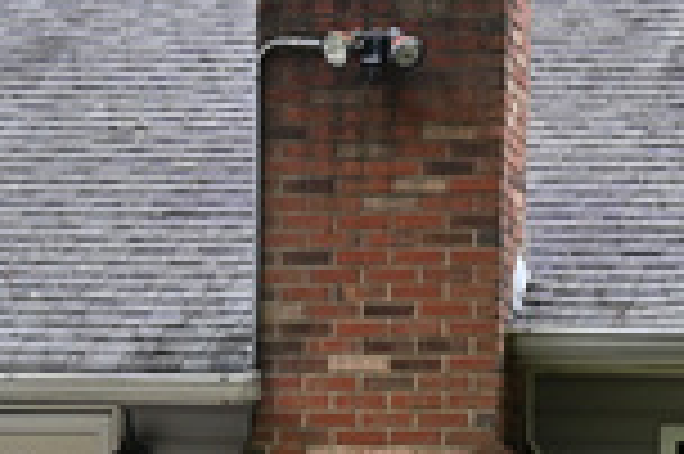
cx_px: 466
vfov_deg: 6.5
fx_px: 3948
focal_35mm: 208
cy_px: 773
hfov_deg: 9.9
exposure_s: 1/200
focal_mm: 42
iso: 400
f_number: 5
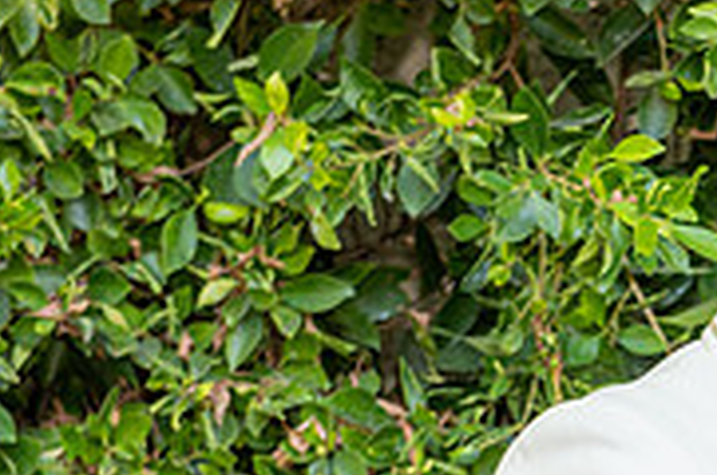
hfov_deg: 9.5
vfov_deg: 6.4
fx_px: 4215
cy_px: 711
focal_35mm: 212
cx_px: 990
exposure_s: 1/125
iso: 320
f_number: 5
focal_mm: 66
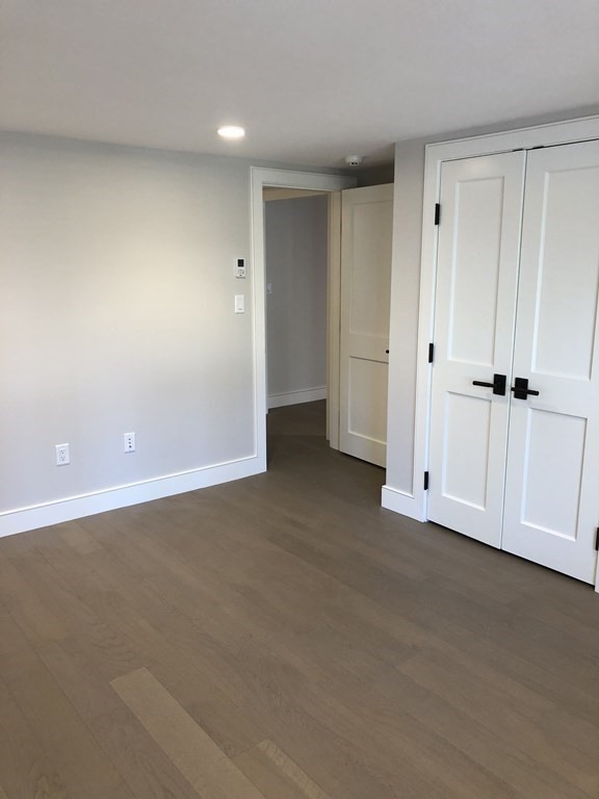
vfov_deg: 63.4
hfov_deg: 49.7
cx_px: 300
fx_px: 646
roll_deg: -0.1
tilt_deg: -11.0
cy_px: 400
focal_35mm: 28
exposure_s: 1/24
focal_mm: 4
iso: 40
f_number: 1.8
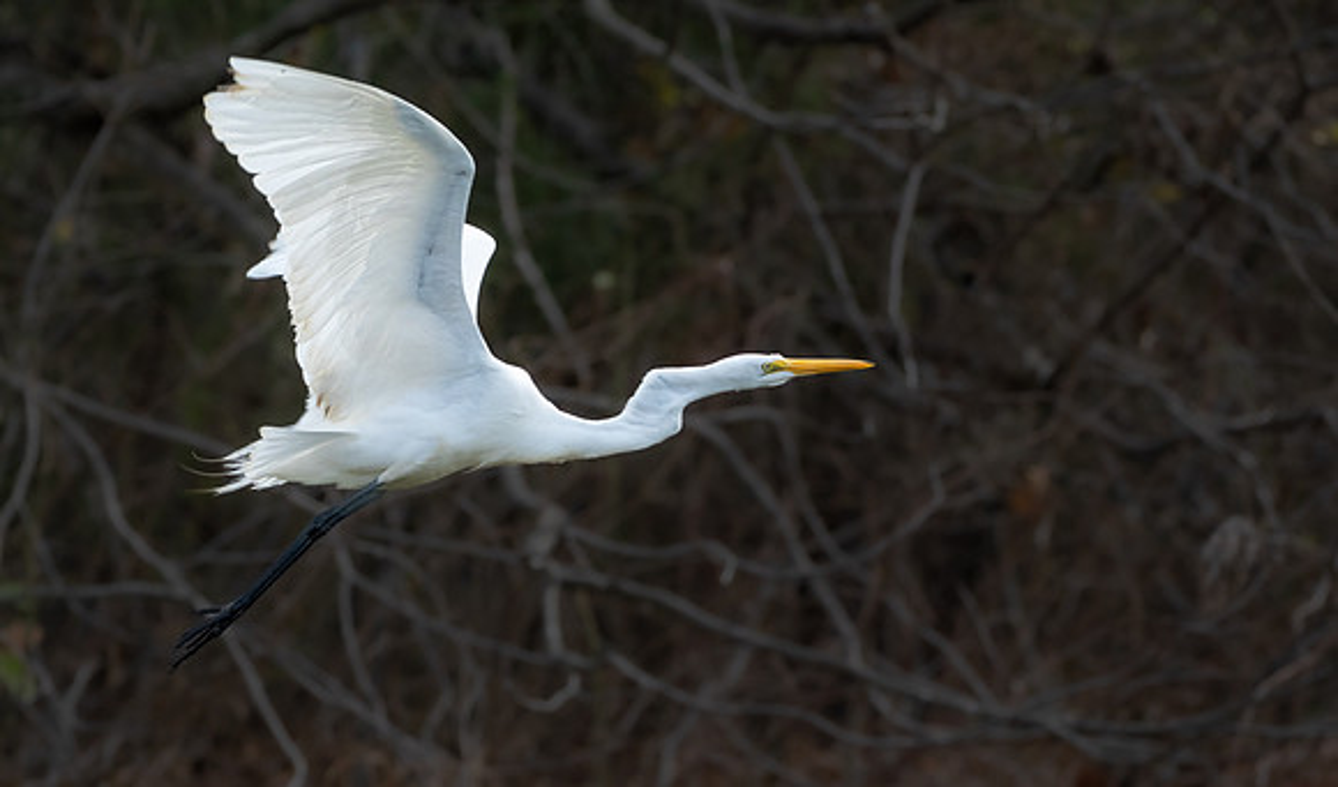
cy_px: 552
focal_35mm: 711
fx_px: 25521
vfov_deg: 1.8
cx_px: 736
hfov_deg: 3.0
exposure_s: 1/1250
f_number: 4
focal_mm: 300
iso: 400
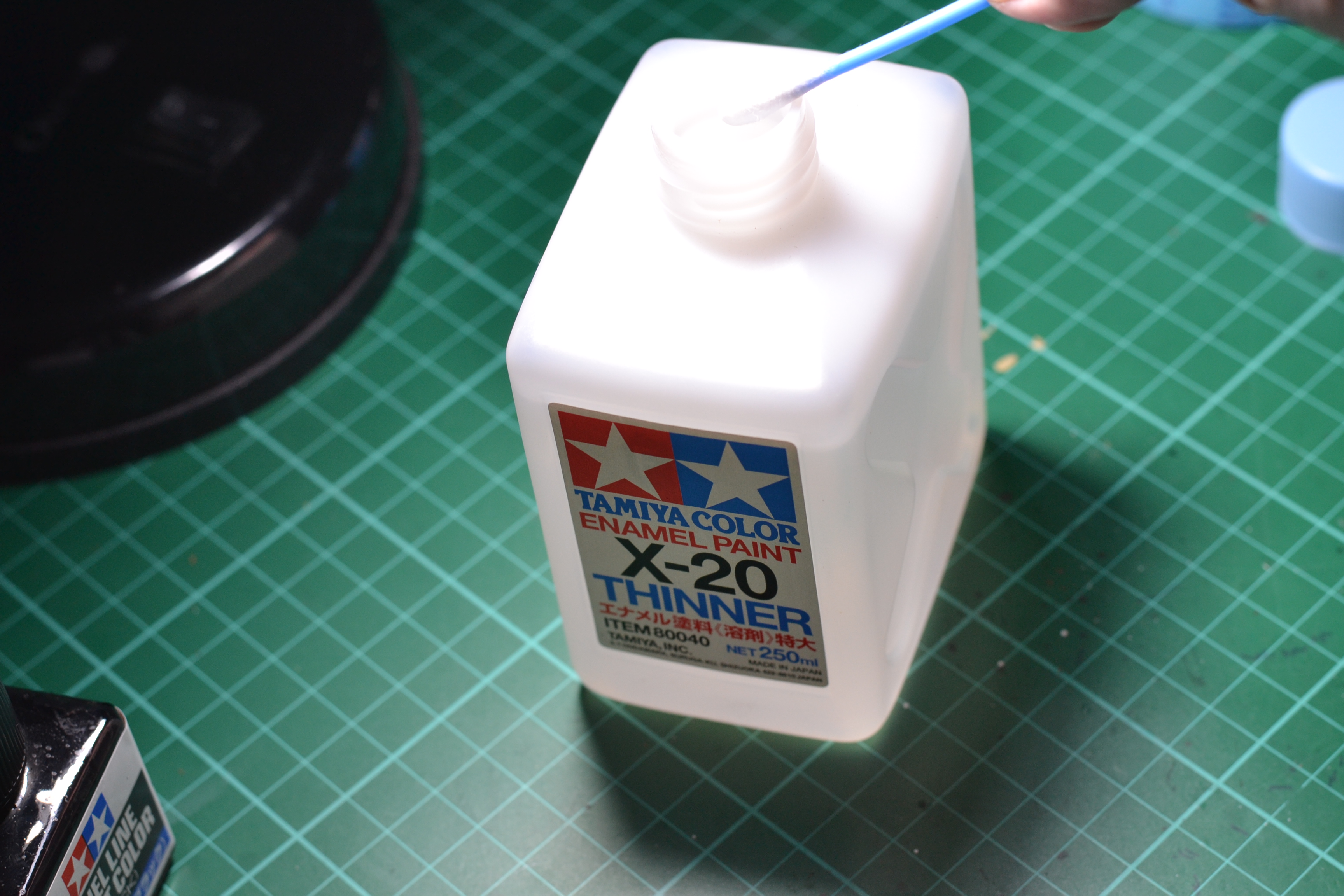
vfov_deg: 18.2
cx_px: 672
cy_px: 448
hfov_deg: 27.0
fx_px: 2800
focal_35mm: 75
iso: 400
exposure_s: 1/60
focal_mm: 50
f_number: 5.6
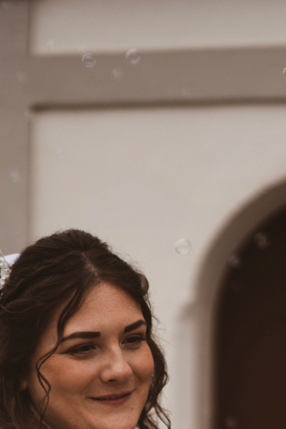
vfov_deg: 13.0
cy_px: 617
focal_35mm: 151
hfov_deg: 9.1
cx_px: 179
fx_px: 1799
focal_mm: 50
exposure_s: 1/3200
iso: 200
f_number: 1.8
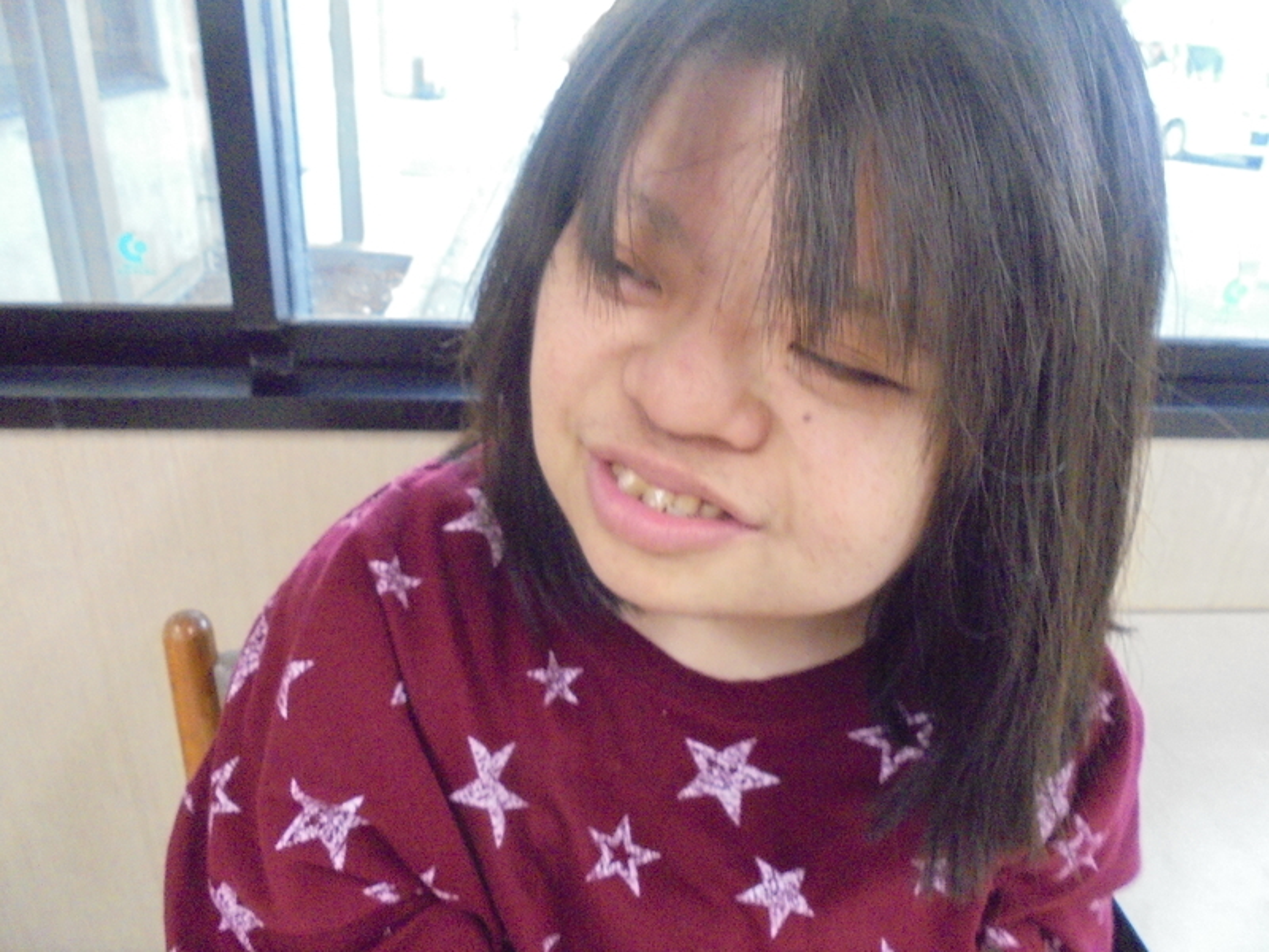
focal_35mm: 26
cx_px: 634
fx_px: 953
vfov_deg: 53.1
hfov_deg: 67.3
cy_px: 476
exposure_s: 1/30
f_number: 3.5
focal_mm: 4.6
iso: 800
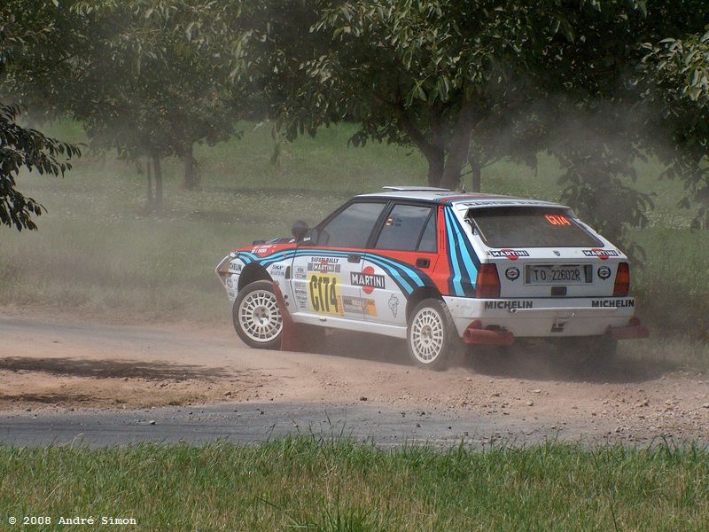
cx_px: 354
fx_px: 3257
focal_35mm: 159
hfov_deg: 12.4
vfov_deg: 9.3
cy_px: 266
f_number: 7.2
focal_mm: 32.67
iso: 200
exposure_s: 1/1031
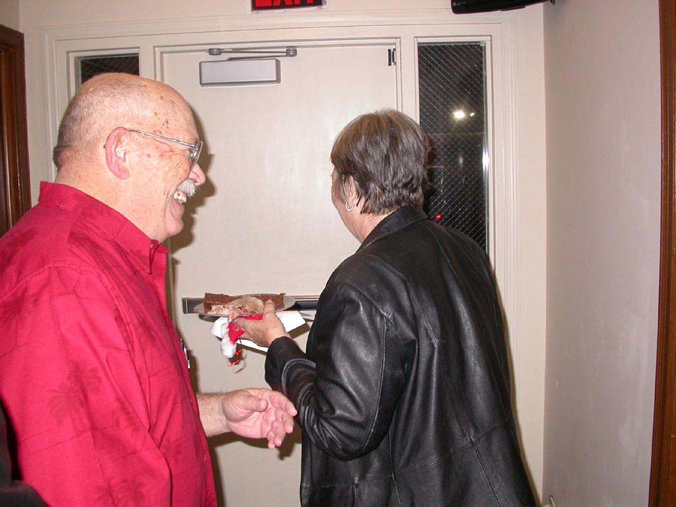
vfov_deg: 37.7
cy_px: 254
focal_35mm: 38
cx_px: 338
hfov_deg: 49.0
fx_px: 742
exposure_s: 1/60
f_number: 2.6
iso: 200
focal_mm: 7.85
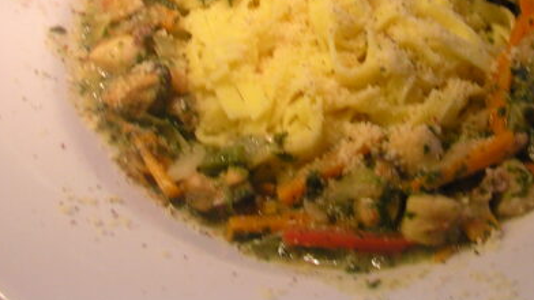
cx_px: 380
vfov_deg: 14.7
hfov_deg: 26.6
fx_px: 1118
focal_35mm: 79
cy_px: -75
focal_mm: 5.6
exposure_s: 1/32.2
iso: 100
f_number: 2.7
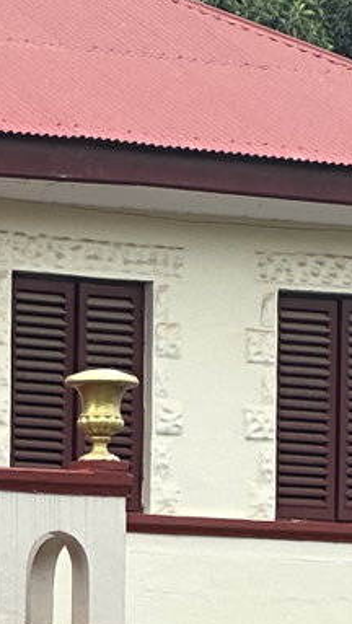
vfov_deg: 6.1
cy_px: 1103
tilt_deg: -1.2
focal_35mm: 350
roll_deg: -0.5
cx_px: -567
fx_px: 5796
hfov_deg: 3.4
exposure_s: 1/183
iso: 32
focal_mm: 9
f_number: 2.8
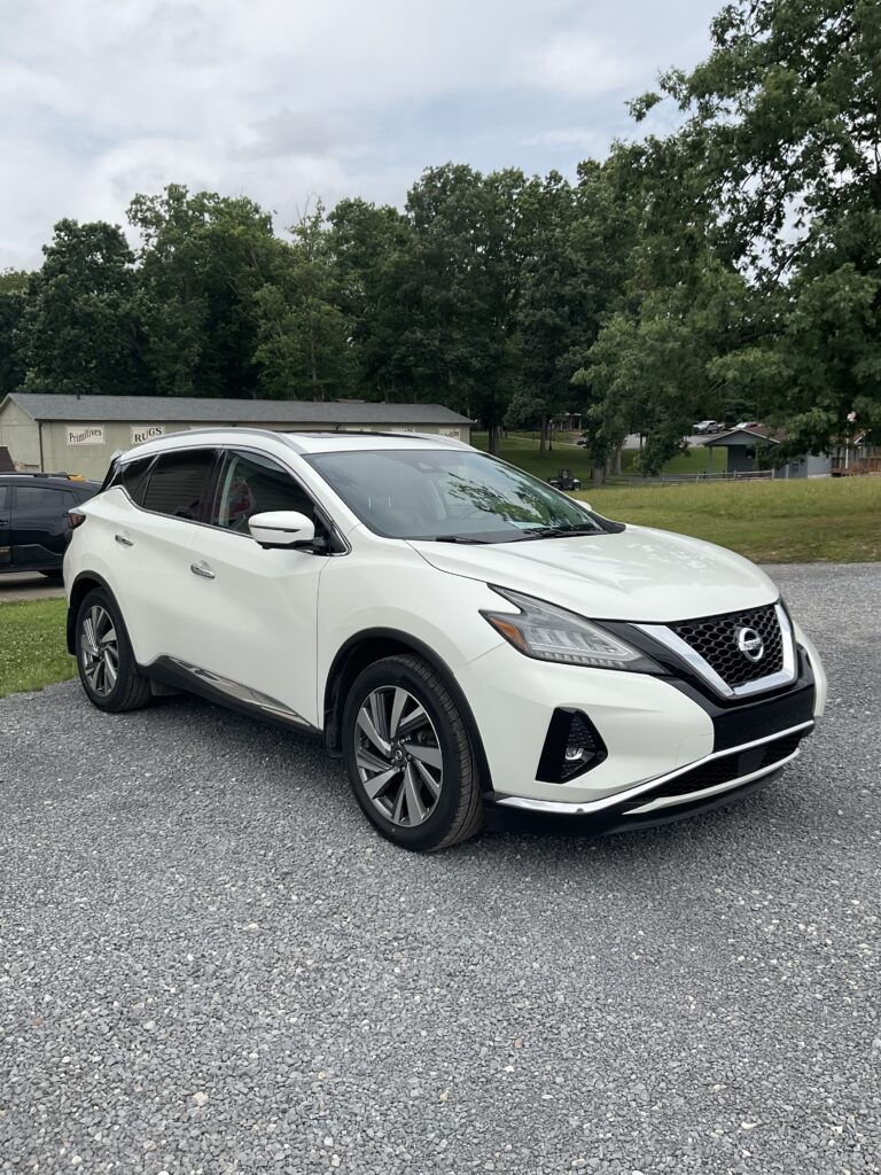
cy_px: 588
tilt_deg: -8.2
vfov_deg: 61.7
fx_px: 984
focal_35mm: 29
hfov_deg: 48.2
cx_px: 440
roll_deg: +0.4
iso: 16
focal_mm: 3
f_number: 1.8
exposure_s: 1/2058
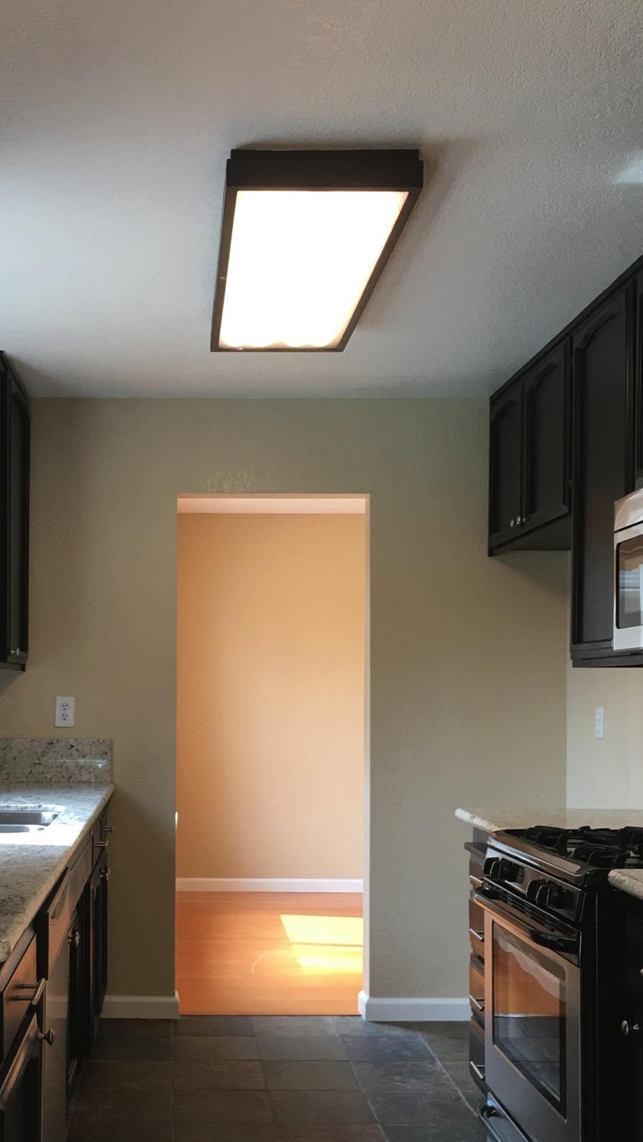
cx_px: 170
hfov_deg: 29.3
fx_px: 1212
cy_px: 712
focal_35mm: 40
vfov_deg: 50.0
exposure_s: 1/30
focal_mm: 4.15
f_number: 2.2
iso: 25
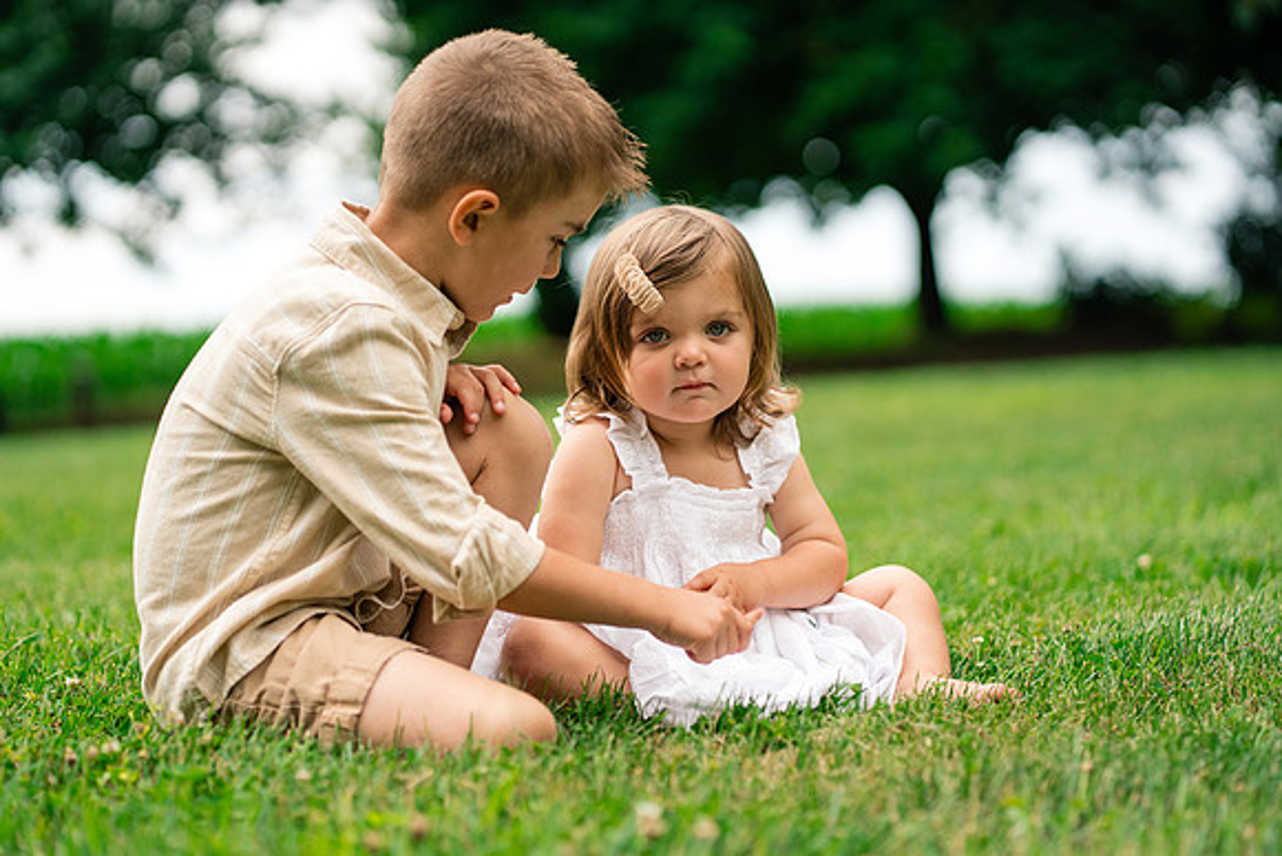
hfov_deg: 23.9
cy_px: 428
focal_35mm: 85
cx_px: 641
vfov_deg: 16.1
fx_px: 3028
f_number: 2.5
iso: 400
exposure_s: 1/2500
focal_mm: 85
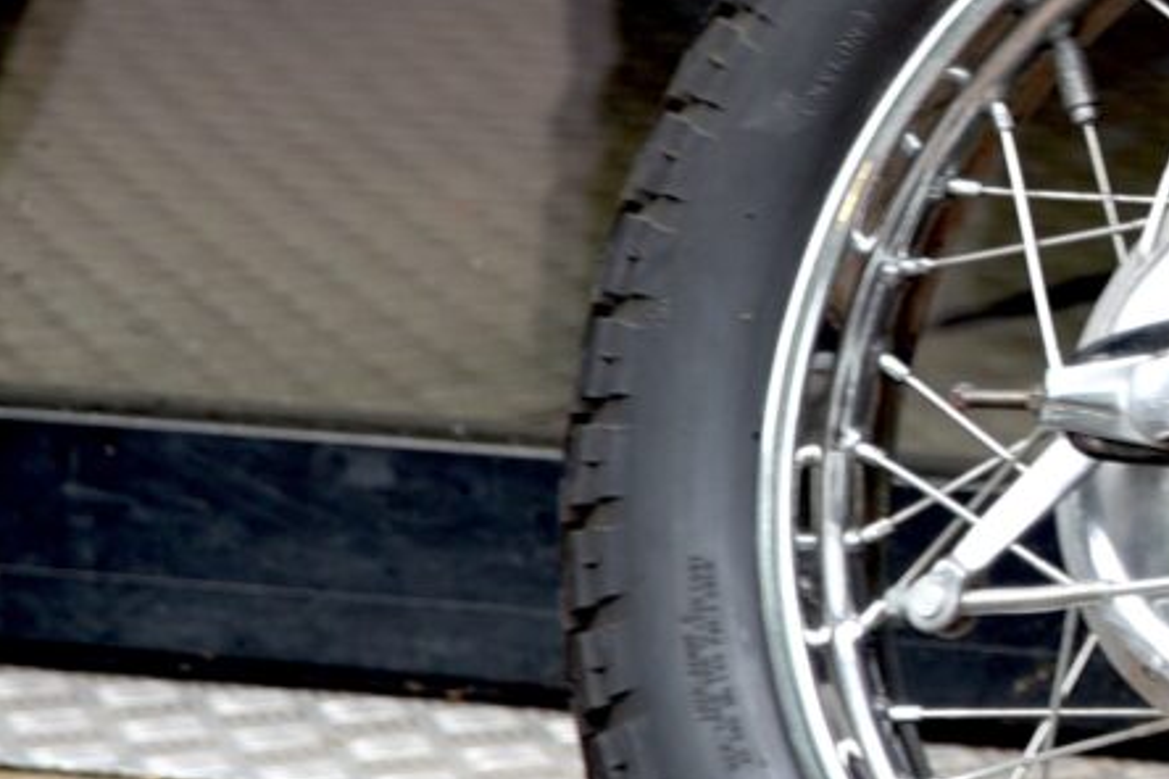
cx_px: 3152
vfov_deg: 3.4
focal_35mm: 404
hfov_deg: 4.9
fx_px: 13118
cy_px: -204
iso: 100
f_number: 2.8
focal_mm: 70
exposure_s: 1/50
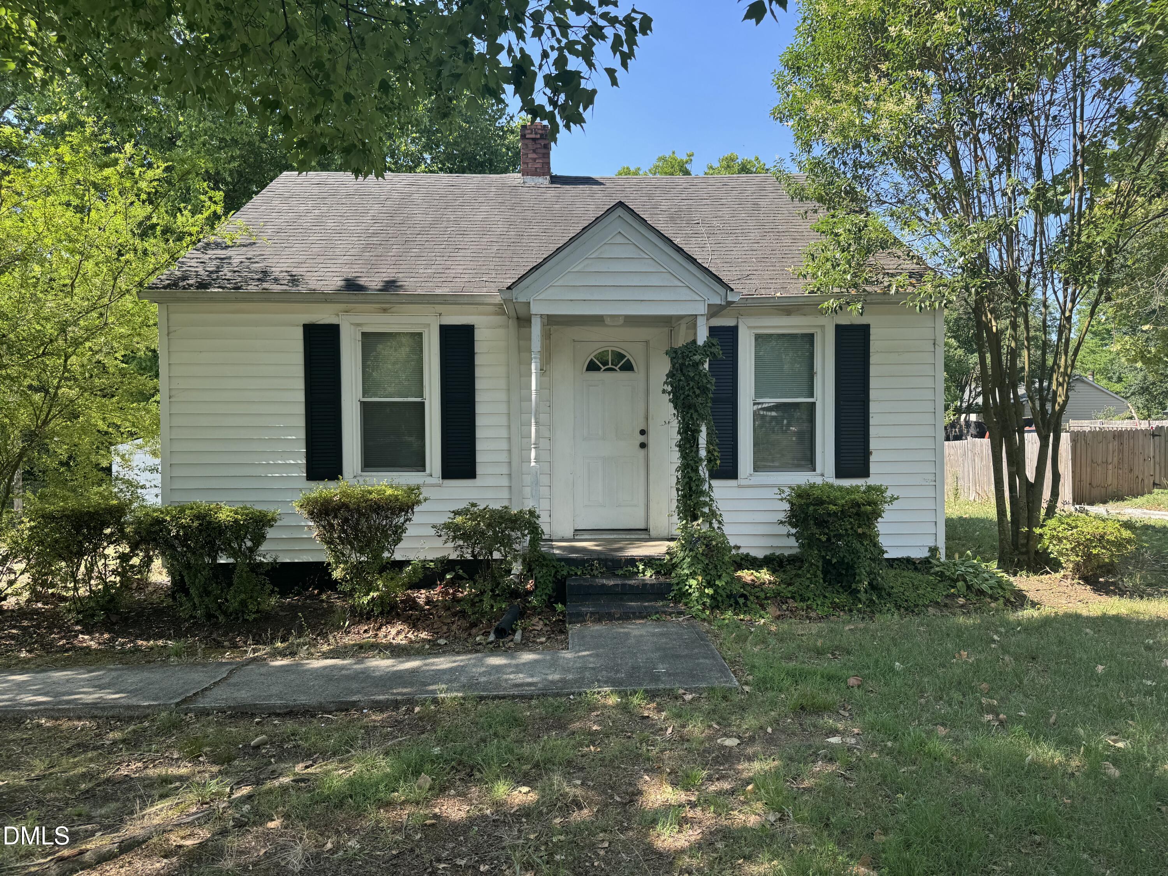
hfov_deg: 71.6
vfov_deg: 56.8
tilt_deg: -1.2
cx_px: 584
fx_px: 810
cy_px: 438
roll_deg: +0.4
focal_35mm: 24
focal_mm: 6.76
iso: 80
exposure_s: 1/747
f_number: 1.78
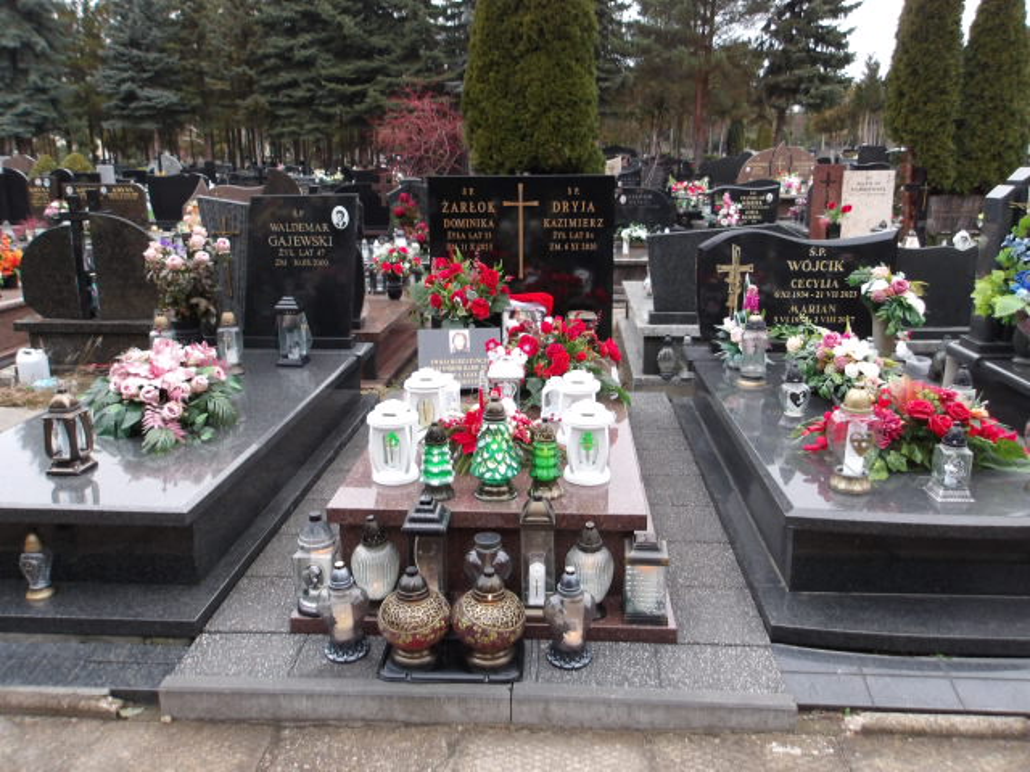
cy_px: 386
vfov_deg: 51.4
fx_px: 803
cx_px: 515
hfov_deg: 65.3
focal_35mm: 27
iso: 225
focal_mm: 4.9
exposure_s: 1/60
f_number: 3
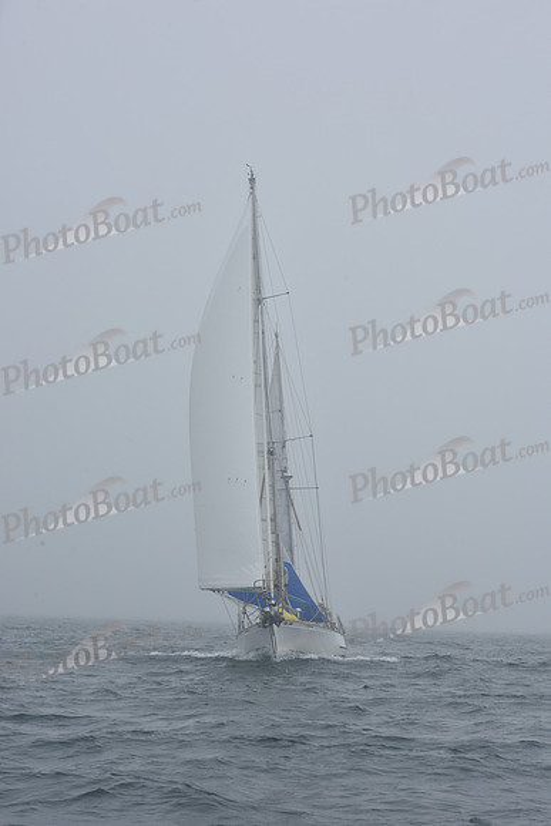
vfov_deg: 28.8
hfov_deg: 19.5
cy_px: 413
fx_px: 1606
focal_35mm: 70
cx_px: 276
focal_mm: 70
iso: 250
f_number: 10
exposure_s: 1/800
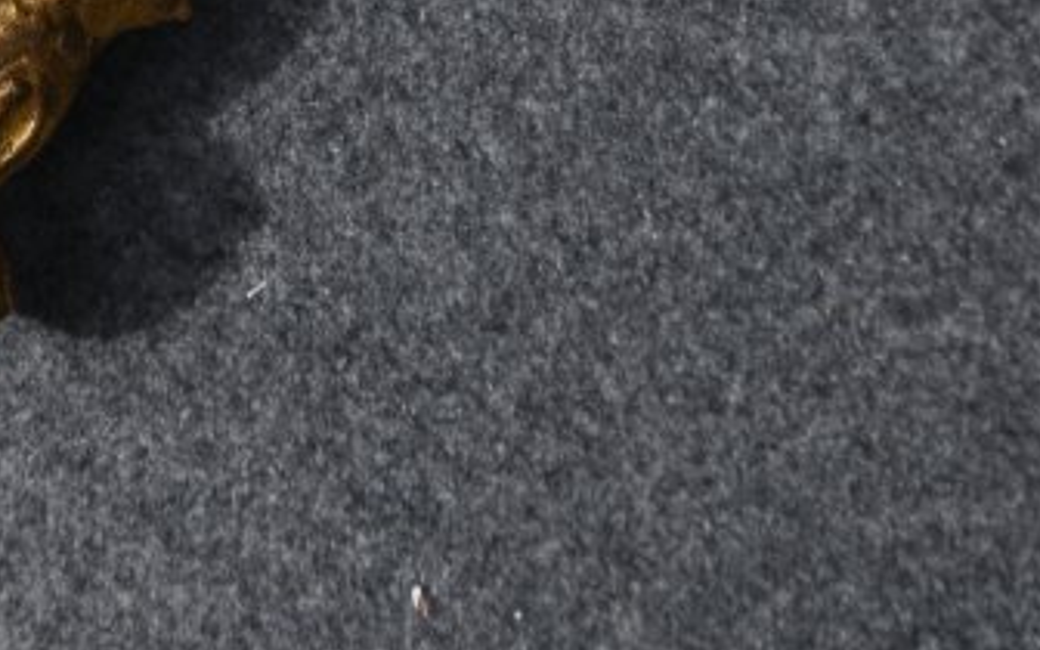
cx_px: -31
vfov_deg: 8.4
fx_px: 4025
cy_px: -978
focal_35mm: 142
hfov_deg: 14.5
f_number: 5.6
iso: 100
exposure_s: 1/250
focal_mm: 26
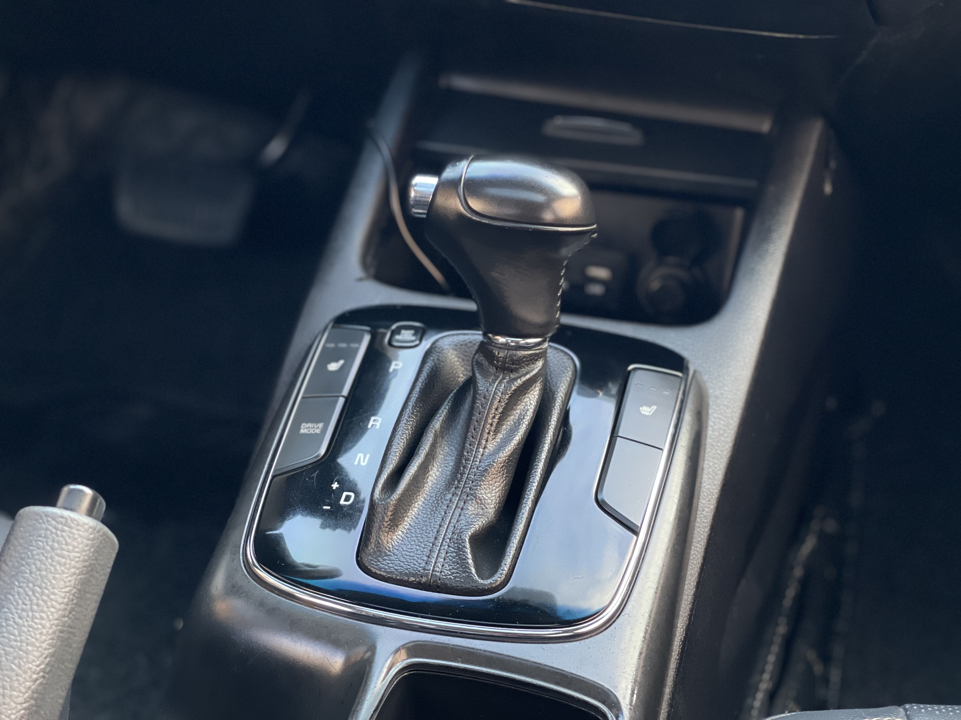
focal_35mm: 64
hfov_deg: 30.3
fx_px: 1777
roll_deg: -5.0
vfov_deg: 22.9
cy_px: 360
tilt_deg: -27.1
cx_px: 480
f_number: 2.2
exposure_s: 1/40
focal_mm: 7.5
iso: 200
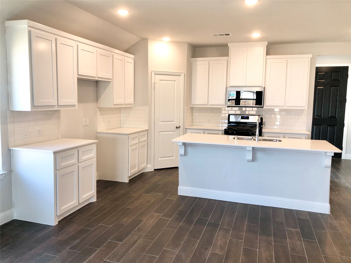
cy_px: 132
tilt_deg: -4.2
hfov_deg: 63.4
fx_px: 284
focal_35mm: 28
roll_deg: -0.8
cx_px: 176
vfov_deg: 49.7
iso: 25
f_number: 1.8
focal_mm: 3.99
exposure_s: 1/30
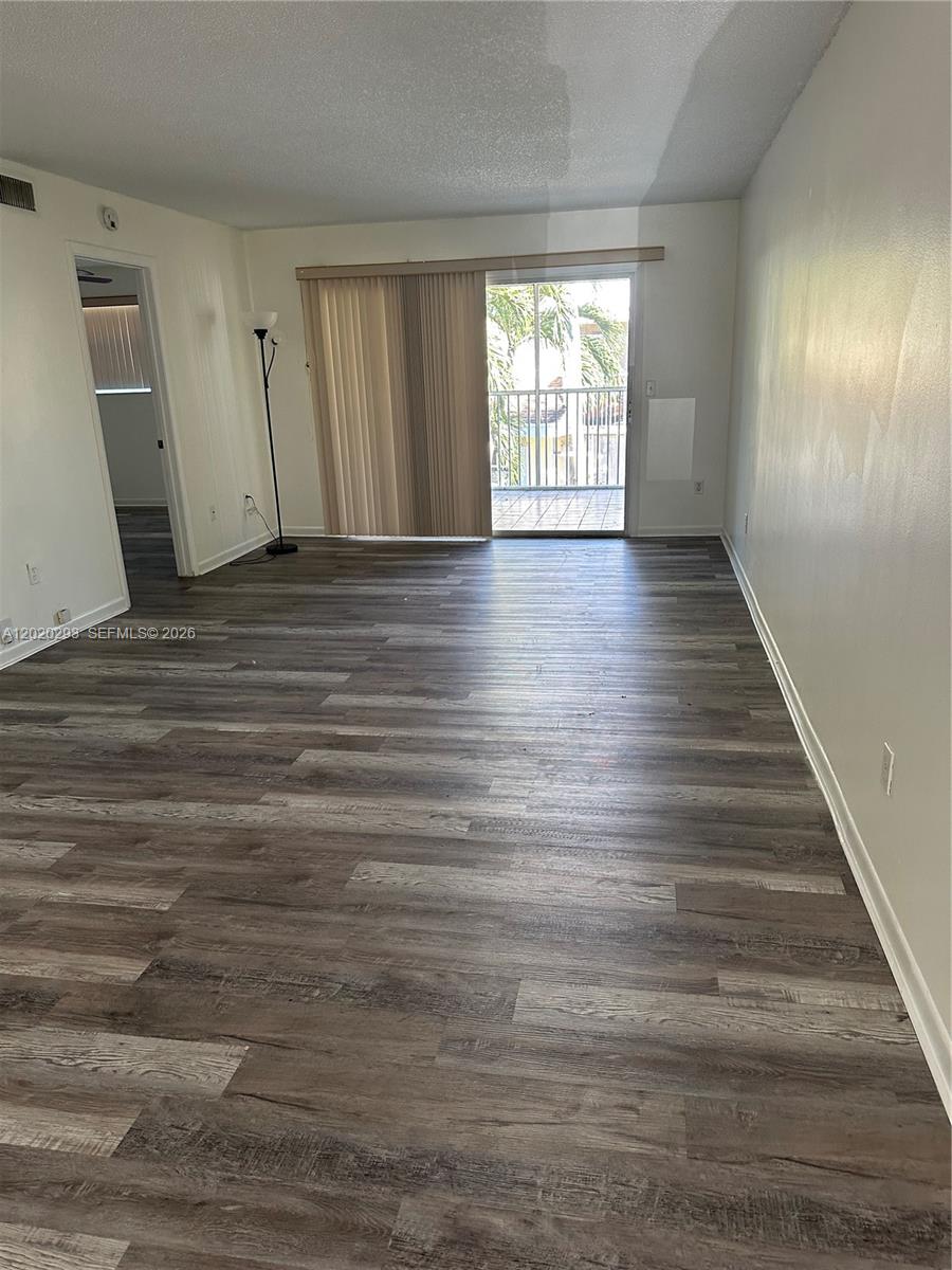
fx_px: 880
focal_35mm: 24
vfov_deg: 71.6
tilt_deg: -16.8
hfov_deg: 56.8
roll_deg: +1.3
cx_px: 476
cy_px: 635
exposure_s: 1/99
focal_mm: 6.86
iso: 250
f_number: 1.78
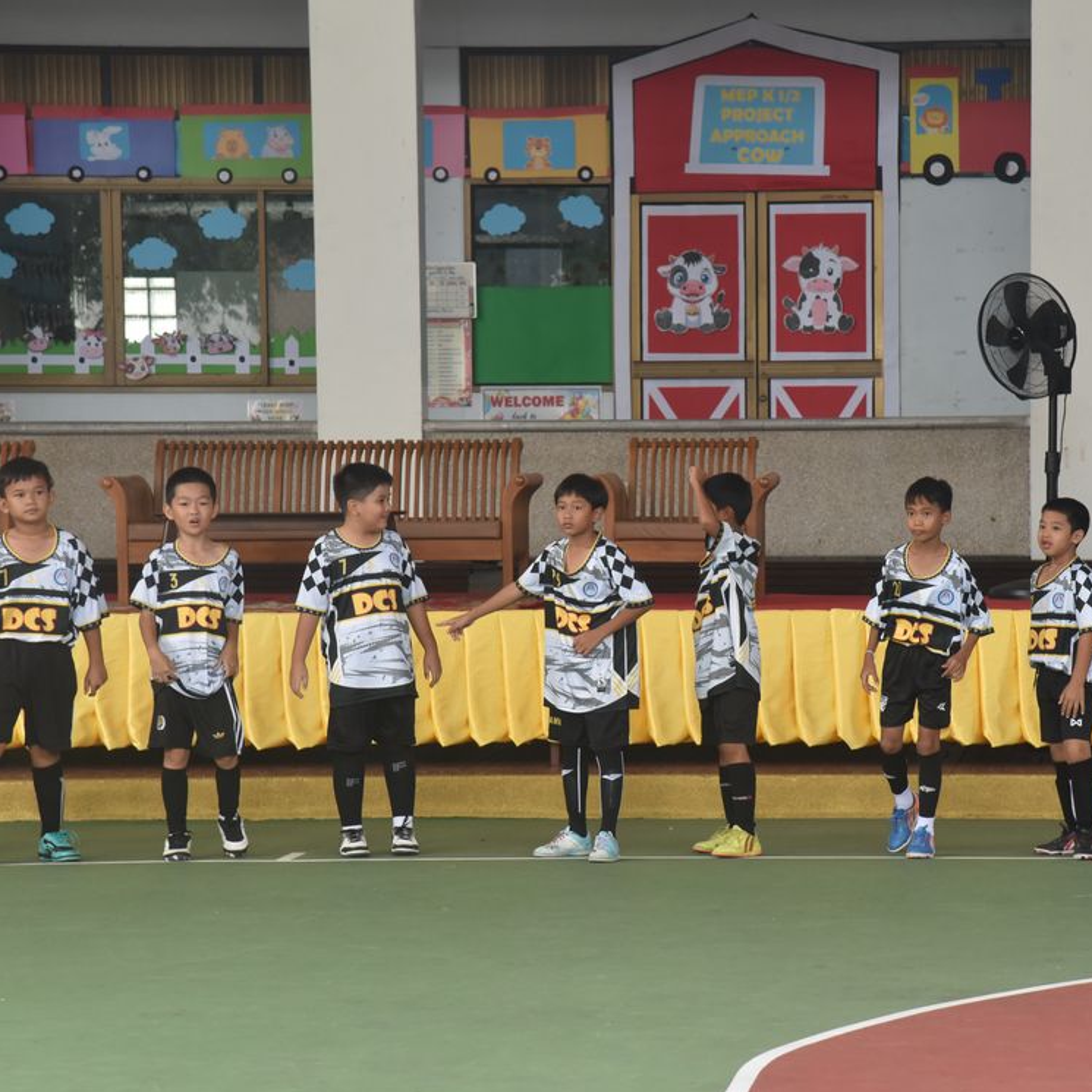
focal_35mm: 141
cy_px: 547
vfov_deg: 12.4
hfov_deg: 12.4
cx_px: 728
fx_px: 5032
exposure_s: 1/160
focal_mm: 110
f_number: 5.6
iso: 2000
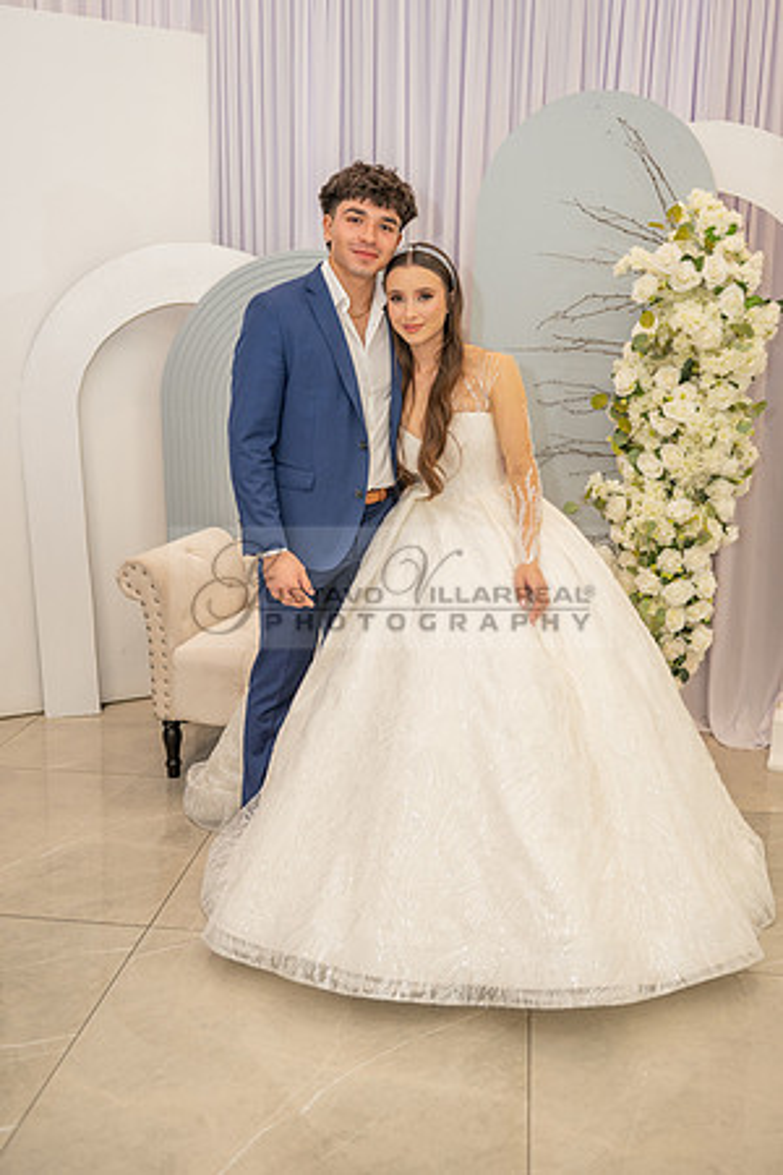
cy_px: 588
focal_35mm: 34
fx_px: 1109
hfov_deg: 38.9
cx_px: 392
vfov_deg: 55.8
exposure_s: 1/160
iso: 640
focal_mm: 34
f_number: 3.5
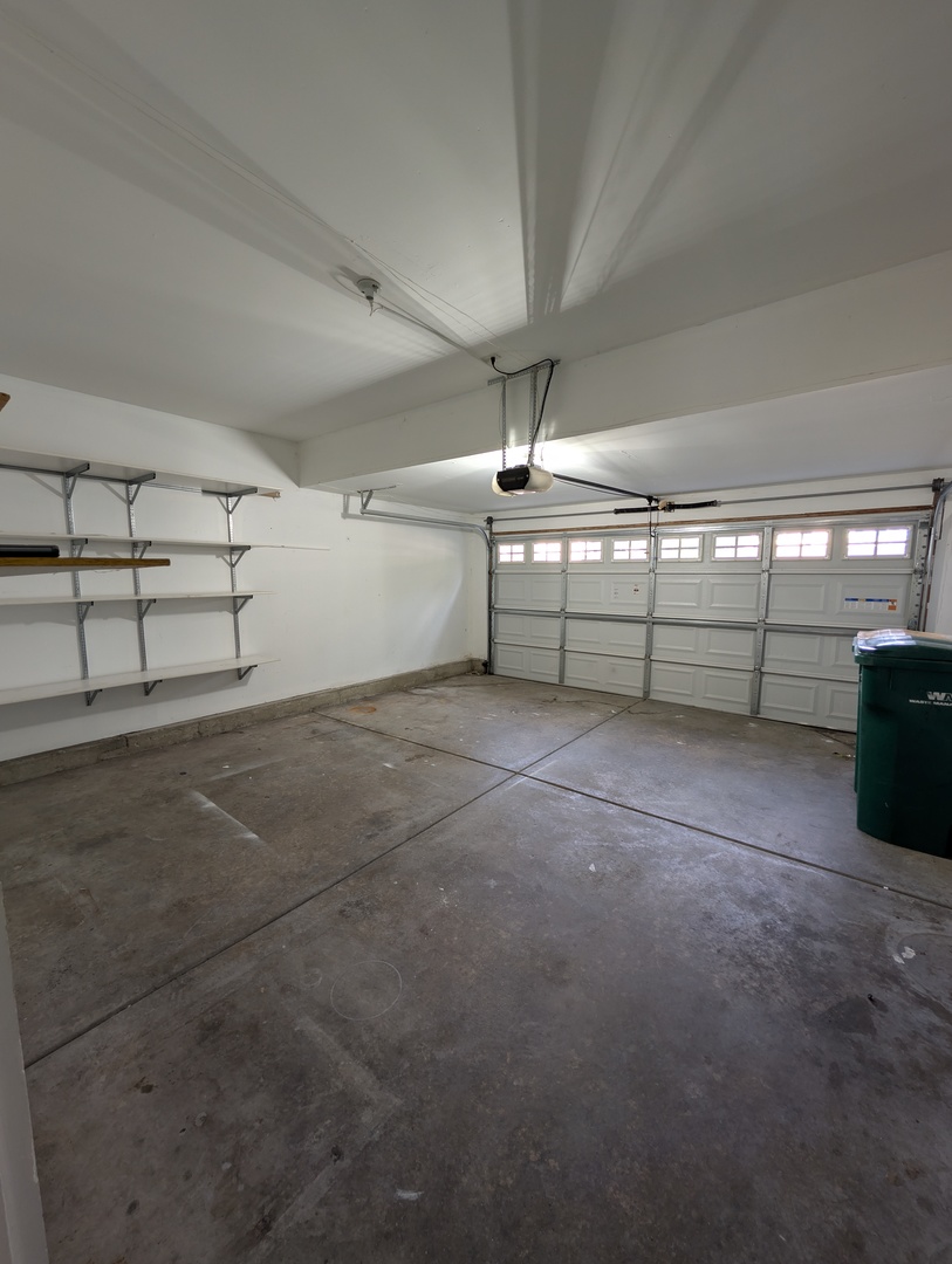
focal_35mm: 12
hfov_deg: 94.6
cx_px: 476
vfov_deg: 110.5
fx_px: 439
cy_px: 632
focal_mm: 2.02
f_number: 1.7
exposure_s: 1/40
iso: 69
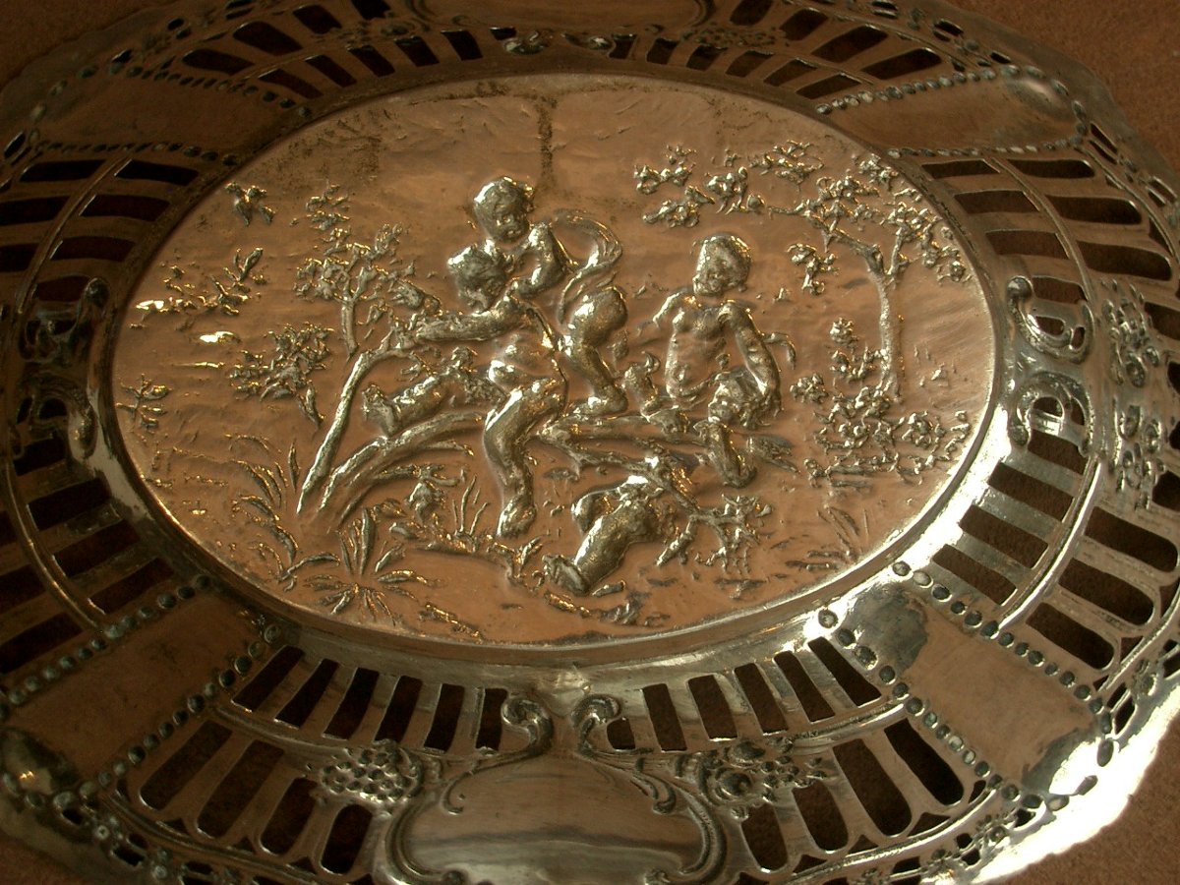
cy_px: 442
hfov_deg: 38.9
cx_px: 590
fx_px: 1670
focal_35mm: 49
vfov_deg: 29.7
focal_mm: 8.2
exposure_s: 1/100
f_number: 3.1
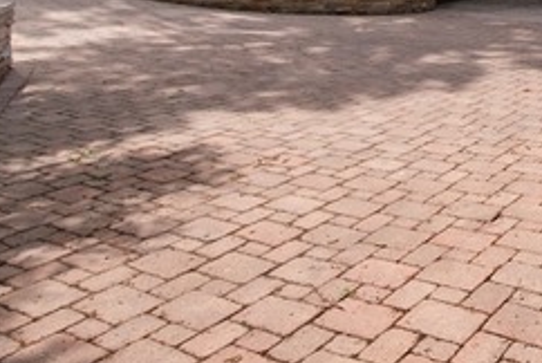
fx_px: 558
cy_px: -73
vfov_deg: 30.6
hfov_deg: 40.0
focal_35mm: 37
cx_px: 620
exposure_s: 1/250
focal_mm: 14
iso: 200
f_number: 9.5
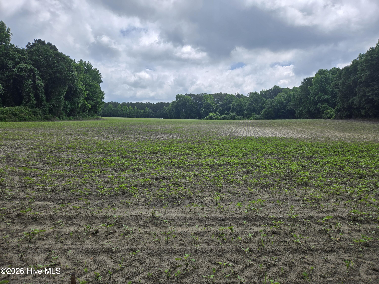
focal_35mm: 23
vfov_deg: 58.9
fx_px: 252
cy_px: 142
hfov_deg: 73.9
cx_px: 190
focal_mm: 5.4
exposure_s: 1/2099
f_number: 1.8
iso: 25
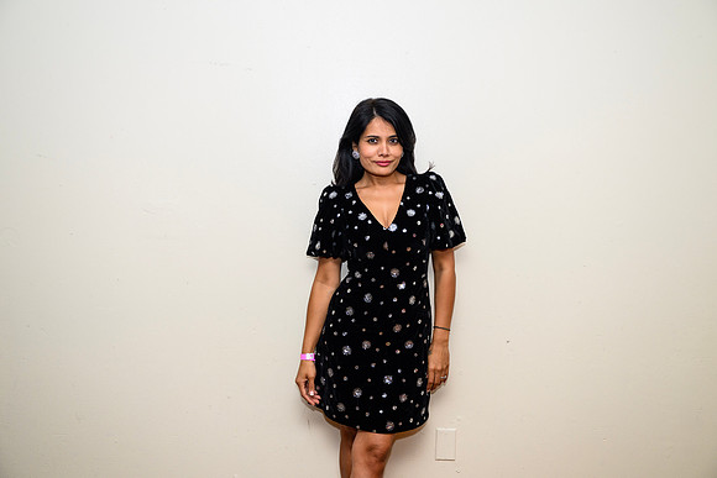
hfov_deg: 49.5
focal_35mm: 39
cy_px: 239
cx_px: 358
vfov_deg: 34.2
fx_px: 777
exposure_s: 1/125
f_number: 3.5
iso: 800
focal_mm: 39
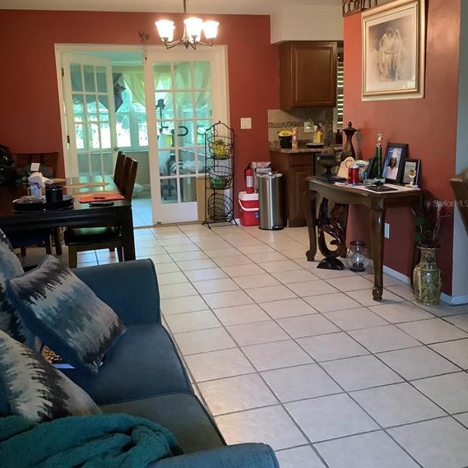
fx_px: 566
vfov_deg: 44.8
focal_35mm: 37
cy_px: 203
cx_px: 234
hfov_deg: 44.9
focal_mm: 3.3
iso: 320
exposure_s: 1/60
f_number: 2.4
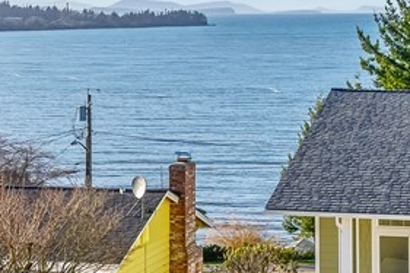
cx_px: 239
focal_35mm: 116
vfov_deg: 11.6
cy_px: -50
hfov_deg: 17.6
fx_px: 1320
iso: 140
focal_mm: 30
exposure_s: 1/8000
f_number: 4
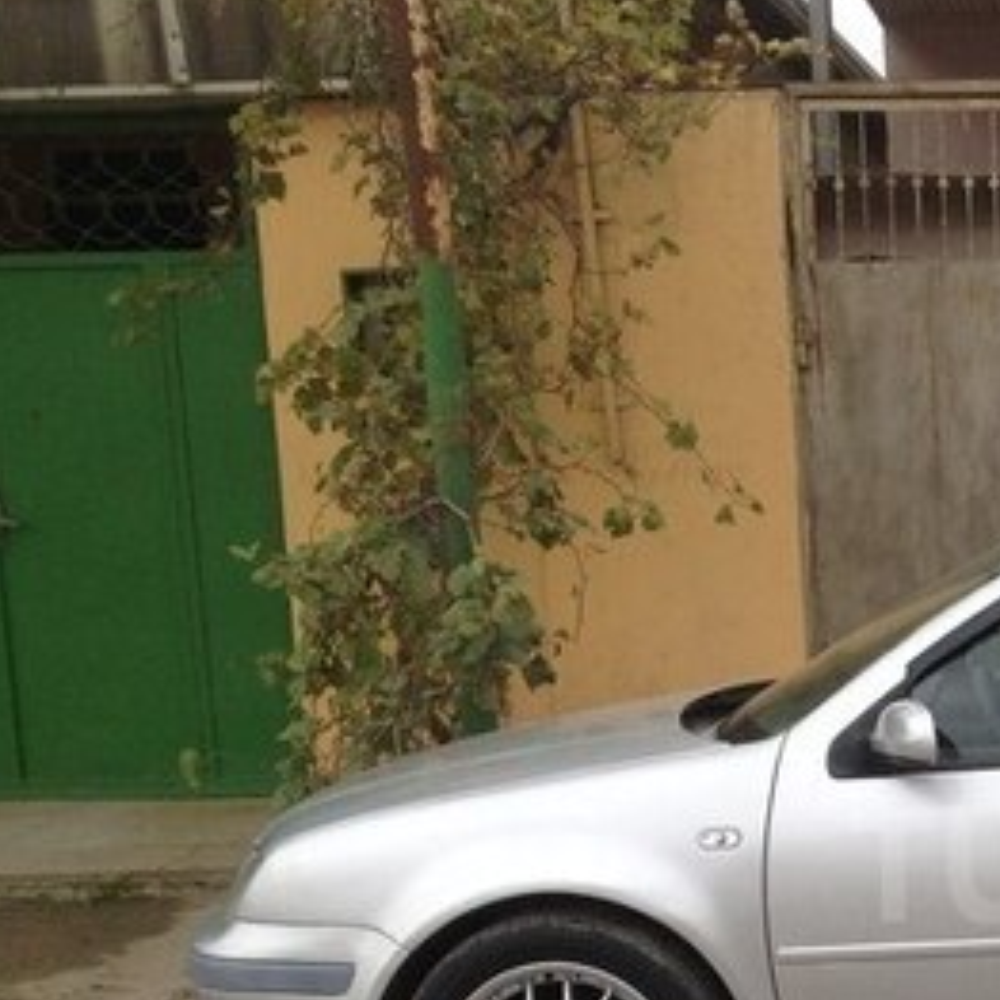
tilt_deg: -10.6
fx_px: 2549
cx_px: 1240
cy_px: 865
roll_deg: +1.5
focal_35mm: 78
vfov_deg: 21.8
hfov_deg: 20.6
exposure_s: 1/120
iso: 64
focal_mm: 4.28
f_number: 2.4
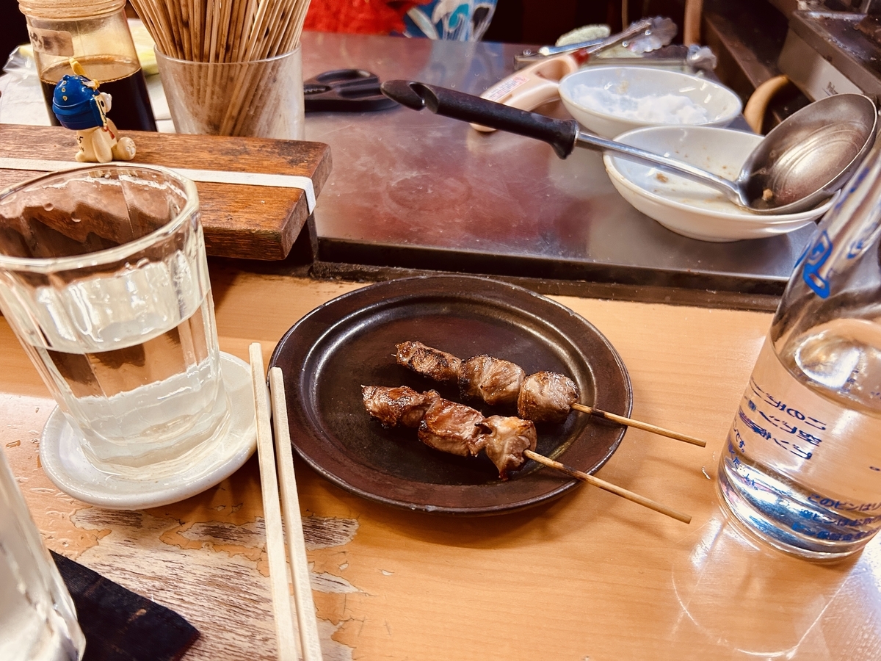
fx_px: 662
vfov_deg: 53.1
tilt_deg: -37.8
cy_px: 330
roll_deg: -2.4
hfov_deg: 67.3
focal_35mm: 26
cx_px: 440
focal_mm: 5.7
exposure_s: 1/50
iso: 250
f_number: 1.5
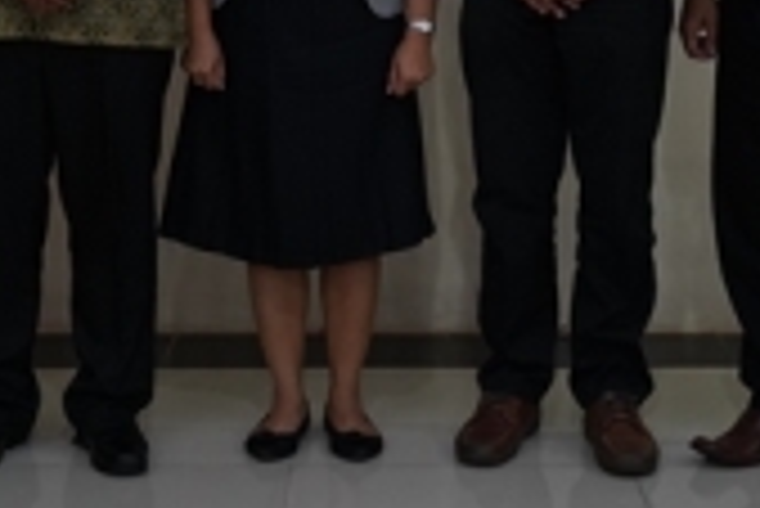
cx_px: 391
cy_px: -106
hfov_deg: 20.8
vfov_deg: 13.6
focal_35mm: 98
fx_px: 2071
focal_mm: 37
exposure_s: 1/50
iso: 2500
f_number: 5
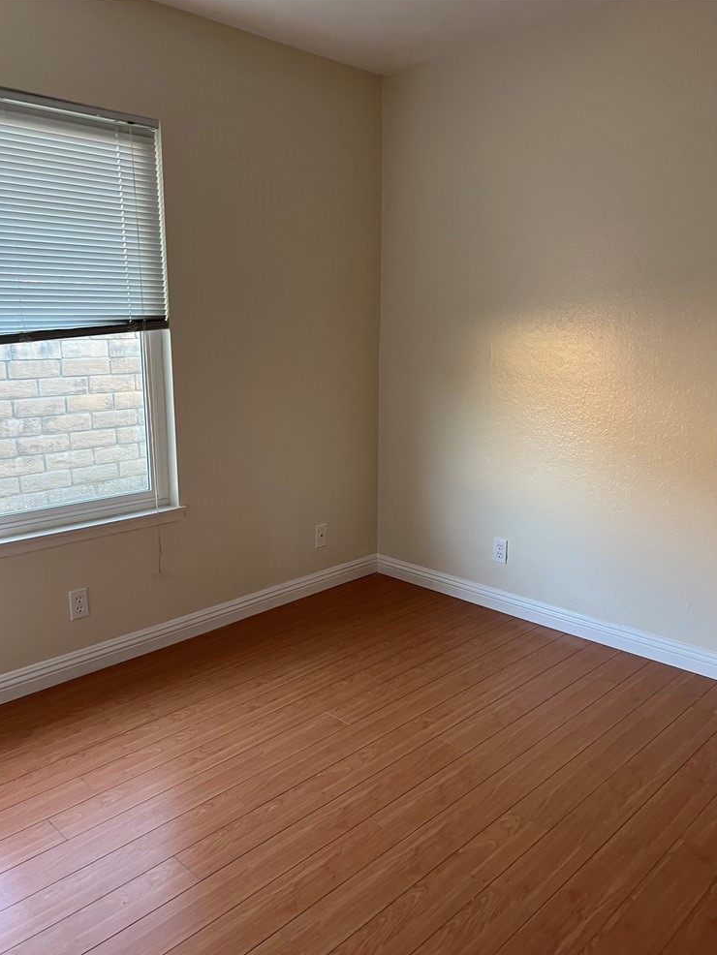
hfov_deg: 51.4
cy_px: 490
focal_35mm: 27
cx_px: 353
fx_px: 745
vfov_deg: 65.3
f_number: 1.5
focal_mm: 5.7
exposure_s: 1/60
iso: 100
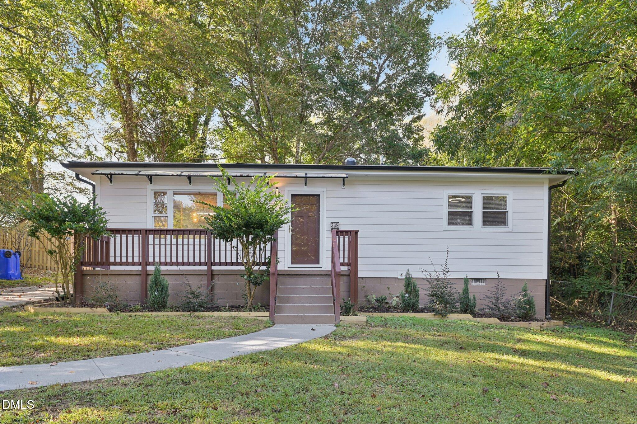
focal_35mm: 24
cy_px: 212
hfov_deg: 73.8
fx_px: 424
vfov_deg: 53.1
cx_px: 318
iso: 200
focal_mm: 24
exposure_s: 1/20
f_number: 9
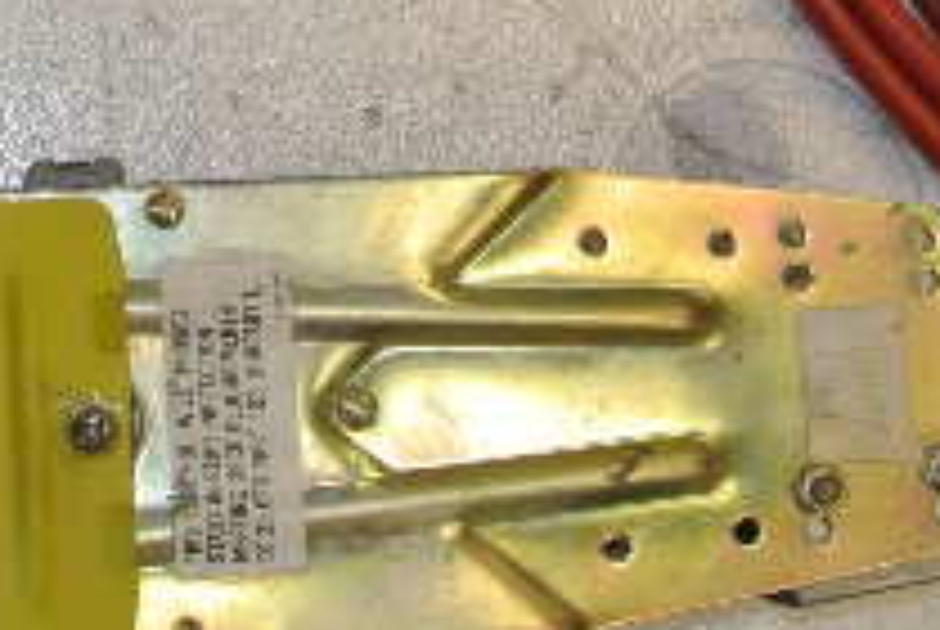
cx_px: 58
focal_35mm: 95
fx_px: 2484
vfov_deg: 14.1
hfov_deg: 20.9
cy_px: -58
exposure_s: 1/60
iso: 200
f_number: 4.5
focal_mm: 11.8
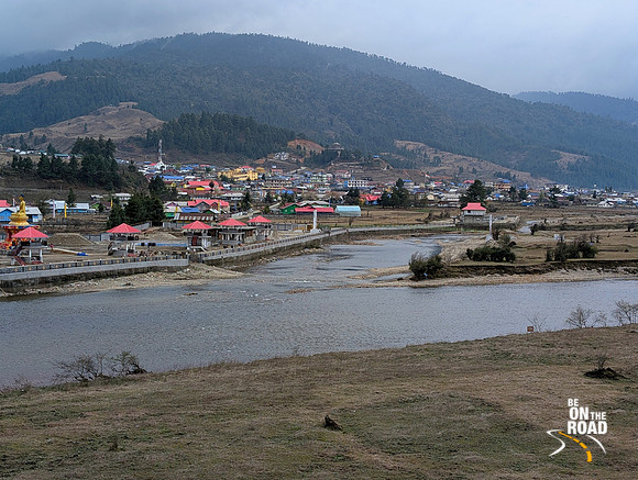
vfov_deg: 29.8
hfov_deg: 38.8
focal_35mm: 49
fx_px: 905
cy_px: 240
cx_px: 319
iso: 20
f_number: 1.68
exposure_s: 1/526
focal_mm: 6.9
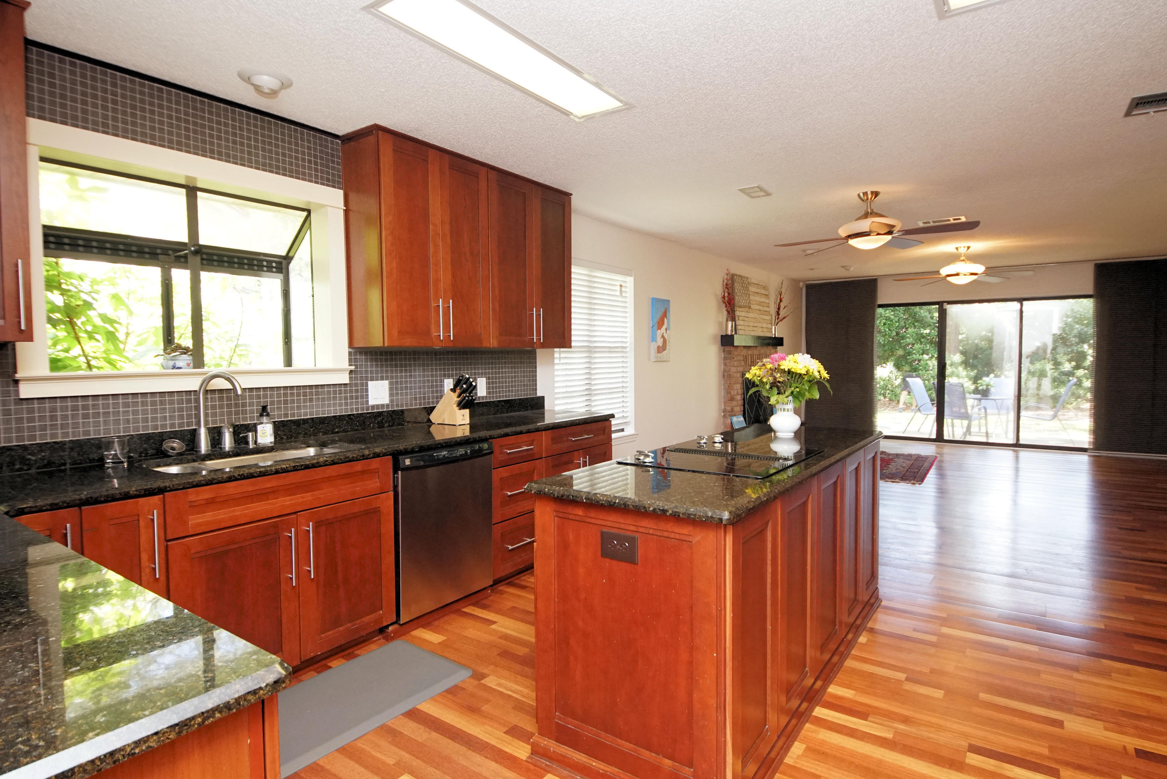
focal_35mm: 18
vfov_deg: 67.4
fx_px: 584
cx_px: 584
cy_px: 390
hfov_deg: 90.0
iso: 2000
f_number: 4.5
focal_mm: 12
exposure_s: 1/160
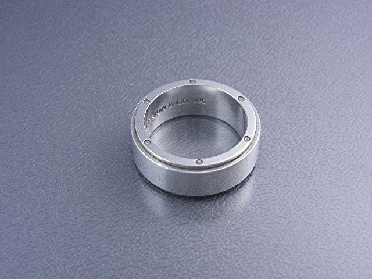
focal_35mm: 59
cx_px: 186
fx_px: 634
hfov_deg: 32.7
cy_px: 140
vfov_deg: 24.8
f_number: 4
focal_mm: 10.6
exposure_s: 1/40
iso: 400
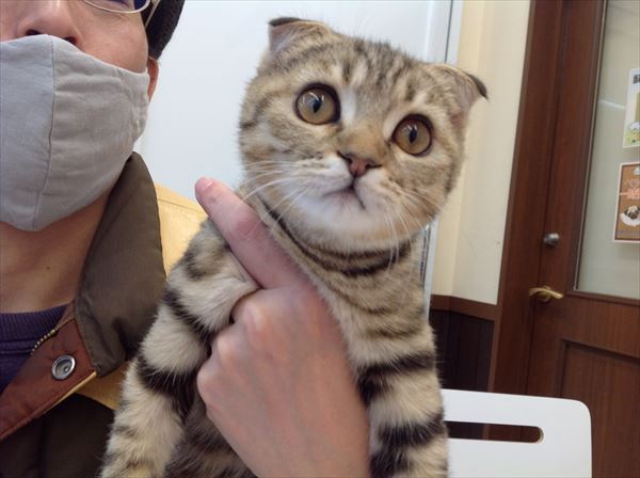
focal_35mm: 35
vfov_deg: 40.6
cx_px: 320
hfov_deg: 52.7
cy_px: 239
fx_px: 646
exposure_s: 1/40
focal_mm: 4.28
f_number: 2.4
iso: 64
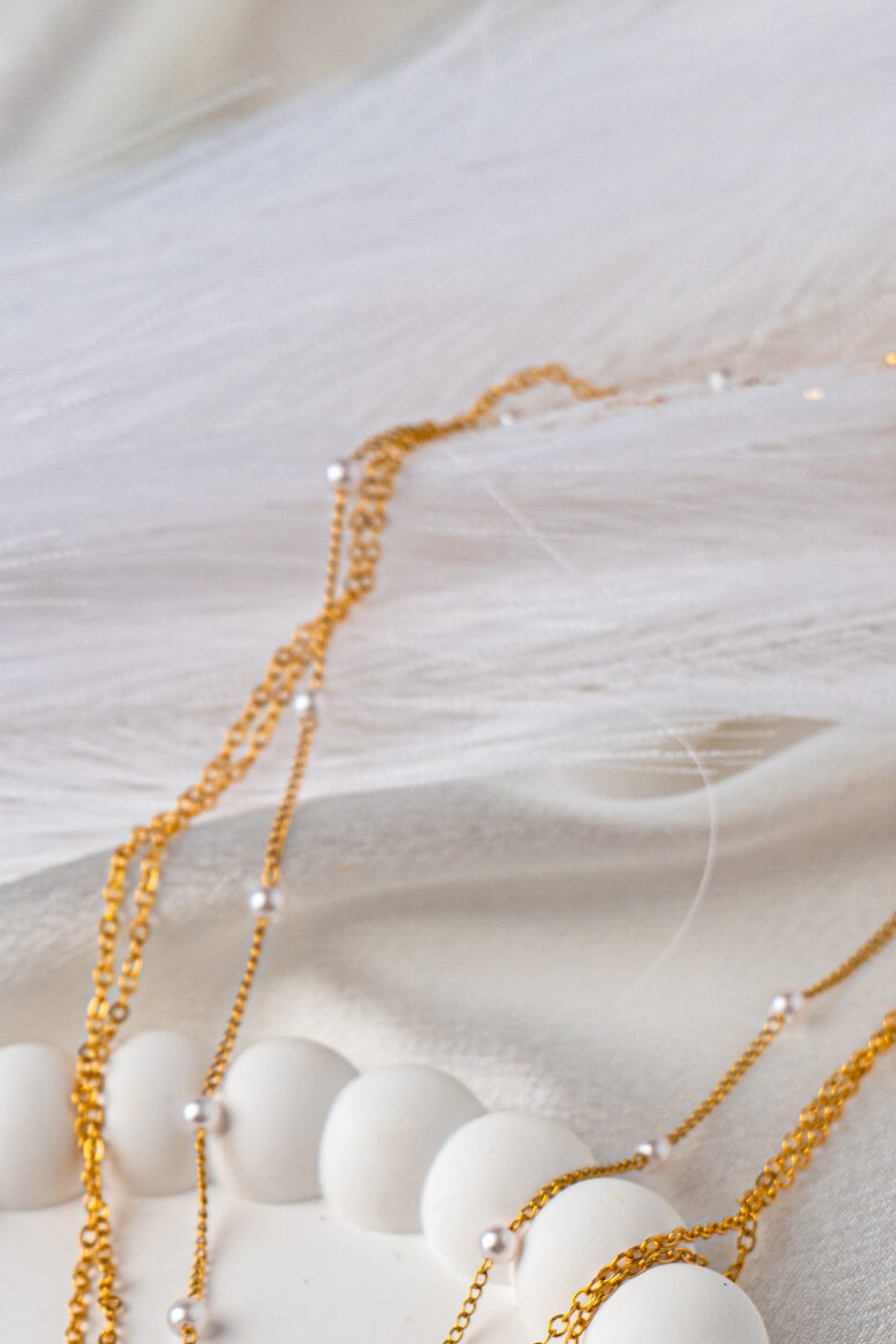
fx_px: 4890
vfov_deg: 15.5
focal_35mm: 131
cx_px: 559
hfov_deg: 10.5
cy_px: 1125
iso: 400
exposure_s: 1/160
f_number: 7.1
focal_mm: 60
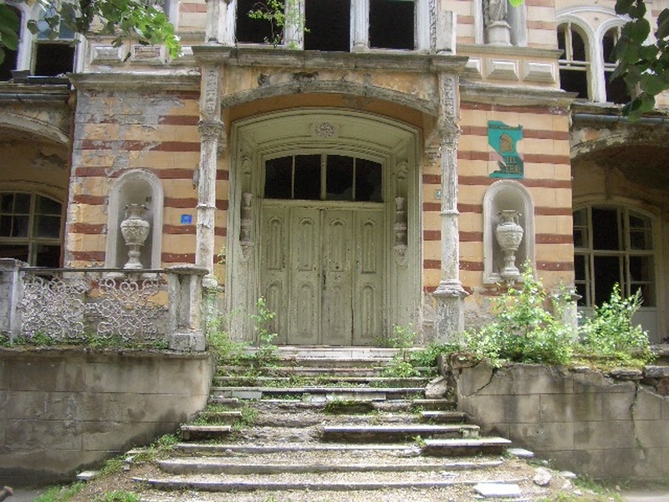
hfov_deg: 52.6
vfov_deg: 40.7
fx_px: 676
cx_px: 334
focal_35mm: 35
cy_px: 251
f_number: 2.6
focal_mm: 5.8
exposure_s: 1/200
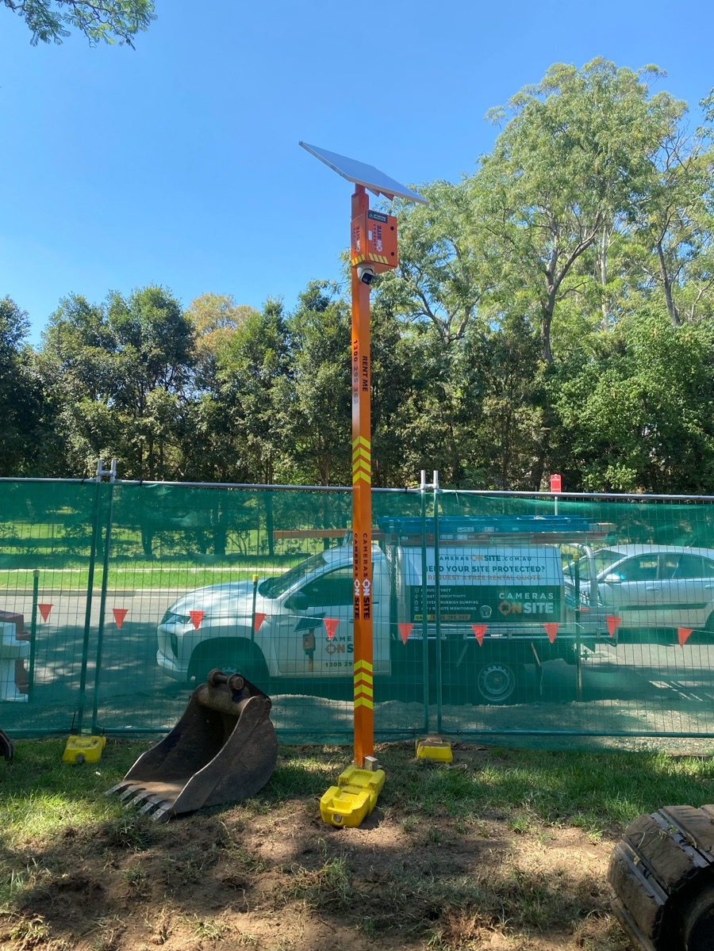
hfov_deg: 53.1
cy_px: 476
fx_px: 715
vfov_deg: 67.3
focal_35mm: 26
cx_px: 357
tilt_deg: +2.2
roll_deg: -1.4
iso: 32
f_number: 1.8
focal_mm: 4.25
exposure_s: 1/965
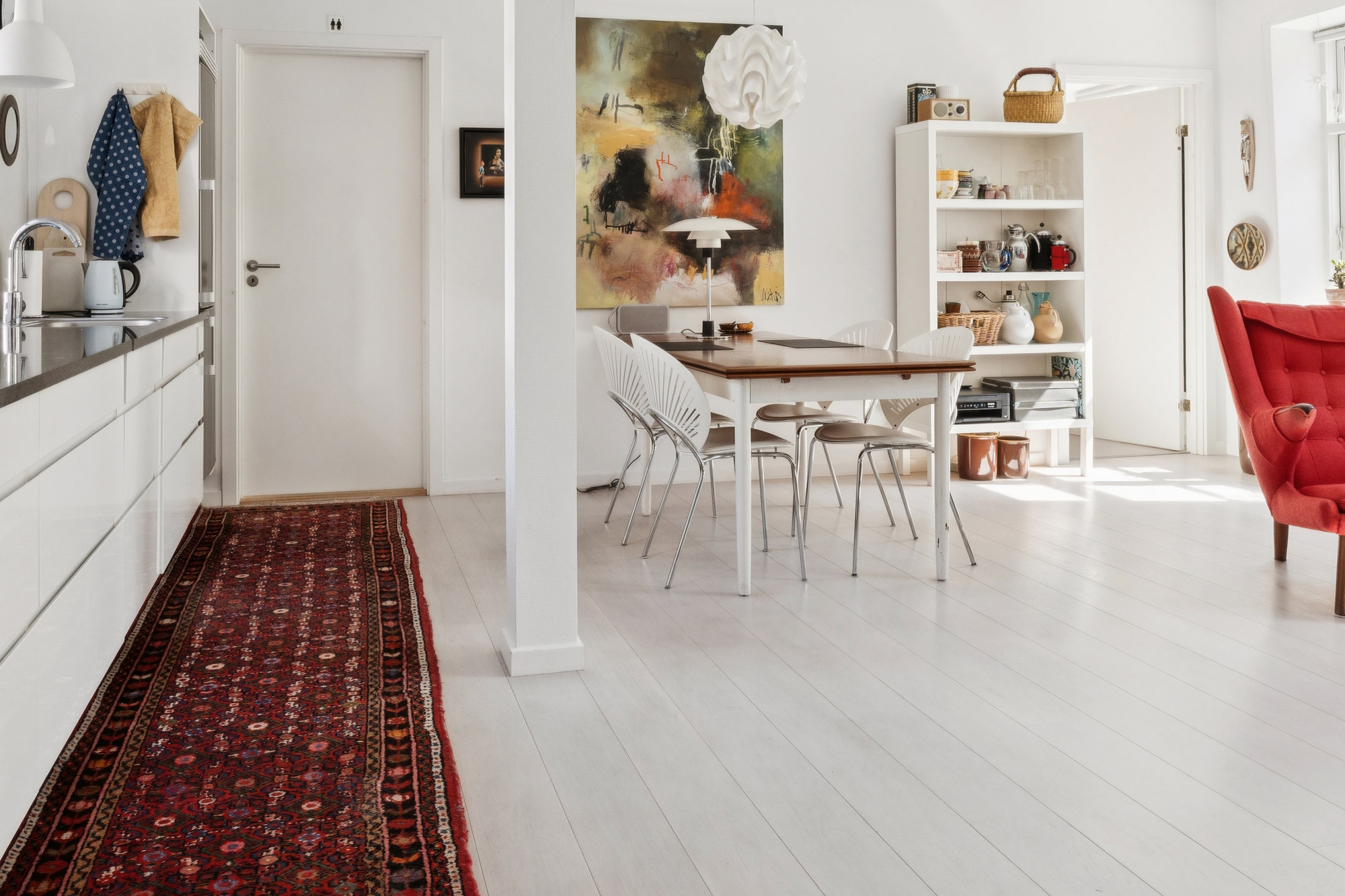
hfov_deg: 61.8
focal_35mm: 30
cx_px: 605
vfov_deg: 43.0
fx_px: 1121
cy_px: 294
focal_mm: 20
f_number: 11
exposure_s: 1/80
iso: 800
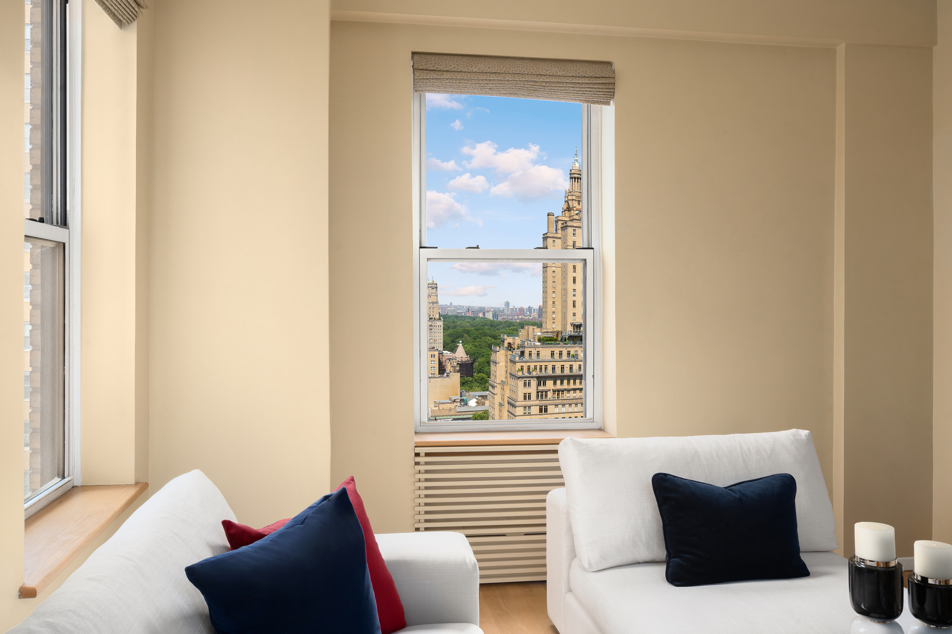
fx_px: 767
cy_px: 317
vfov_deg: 45.0
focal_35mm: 29
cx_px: 476
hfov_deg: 63.7
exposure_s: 1/15
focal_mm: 29
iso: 400
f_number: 11
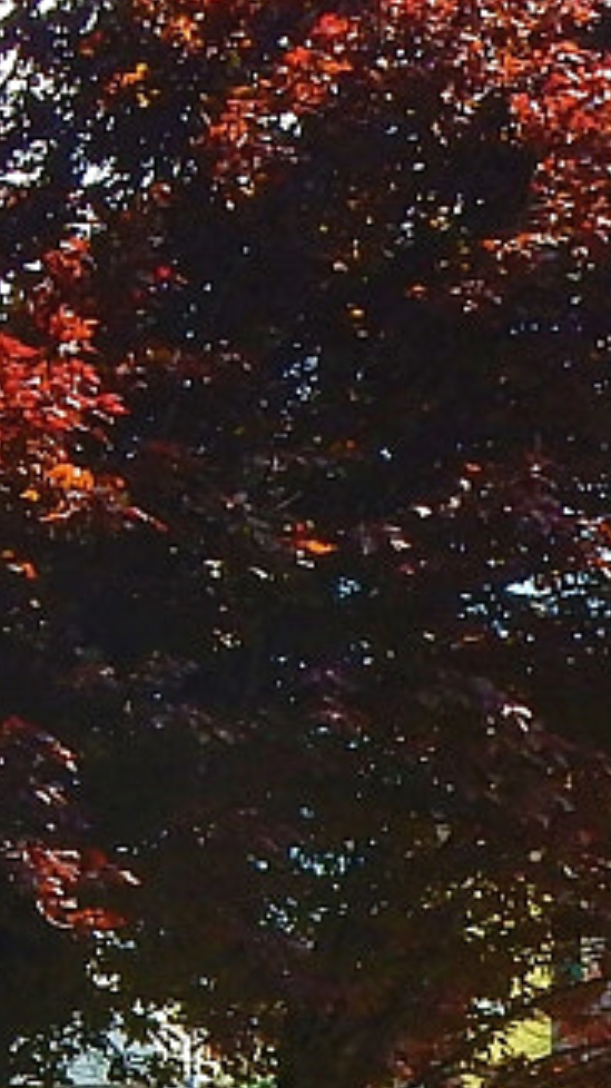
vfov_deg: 9.4
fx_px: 6635
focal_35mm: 230
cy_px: 784
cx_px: 83
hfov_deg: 5.3
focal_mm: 7.6
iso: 125
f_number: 4.2
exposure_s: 1/400
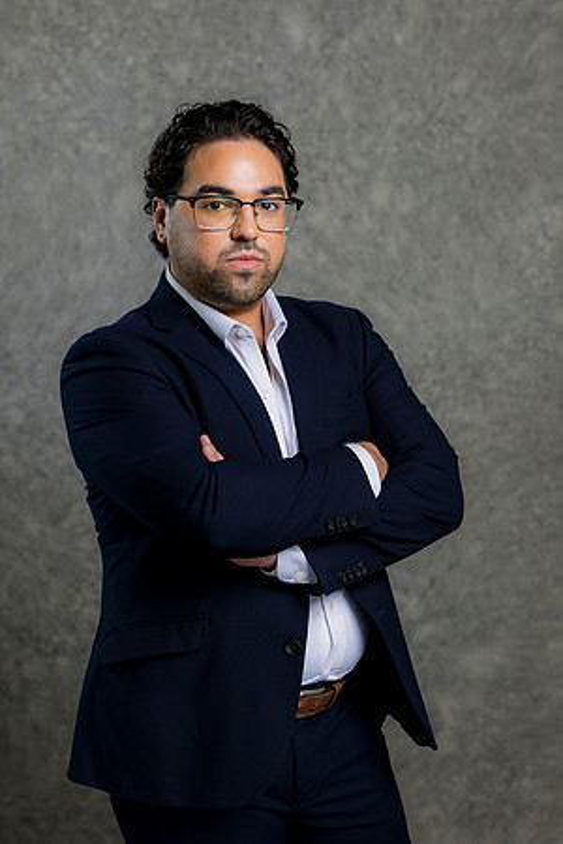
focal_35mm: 85
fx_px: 1994
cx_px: 282
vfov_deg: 23.9
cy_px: 422
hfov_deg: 16.1
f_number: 5
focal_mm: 85
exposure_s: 1/200
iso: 125
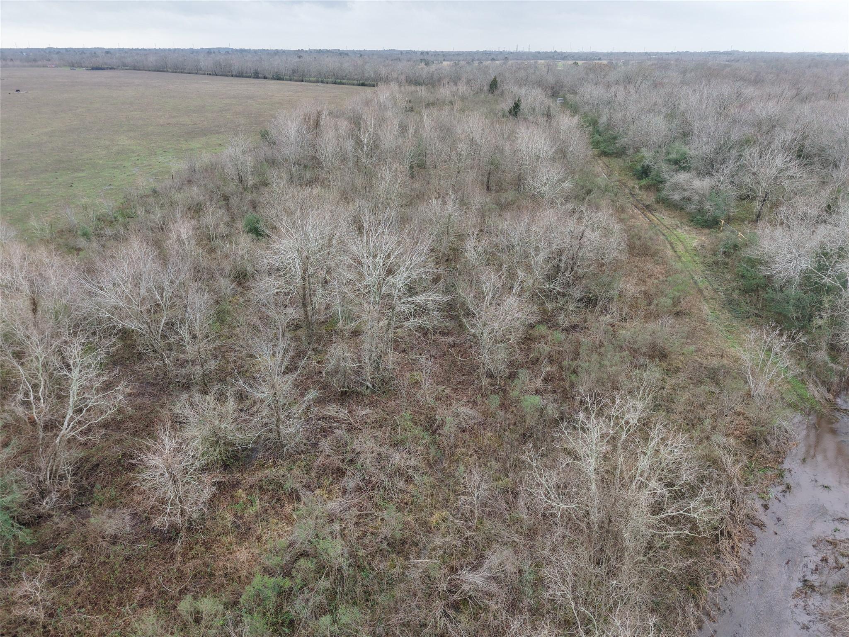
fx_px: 589
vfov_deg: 56.8
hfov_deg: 71.6
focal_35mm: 24
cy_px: 318
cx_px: 424
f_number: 1.8
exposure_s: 1/400
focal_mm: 8.67
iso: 250
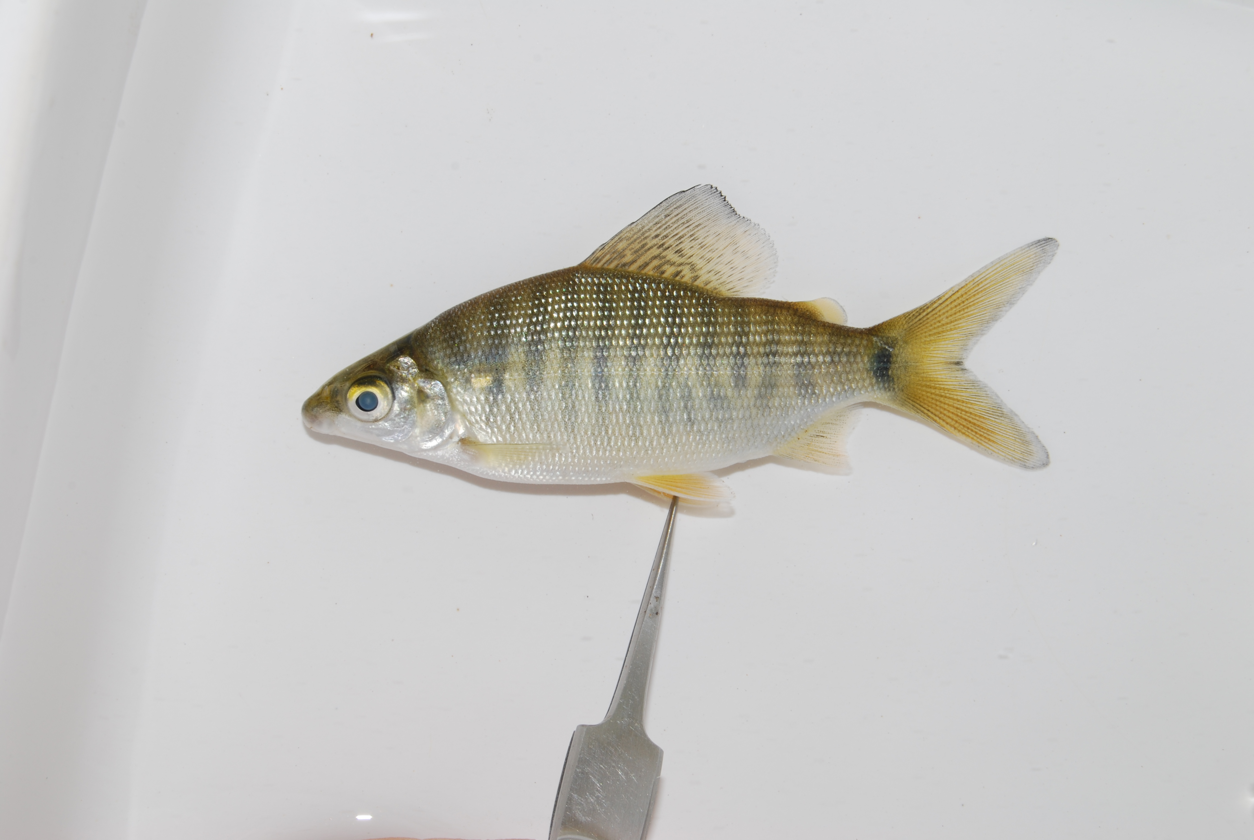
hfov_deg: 24.6
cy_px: 420
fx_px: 2877
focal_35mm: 82
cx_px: 627
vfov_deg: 16.6
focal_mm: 55
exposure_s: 1/200
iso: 100
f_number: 16
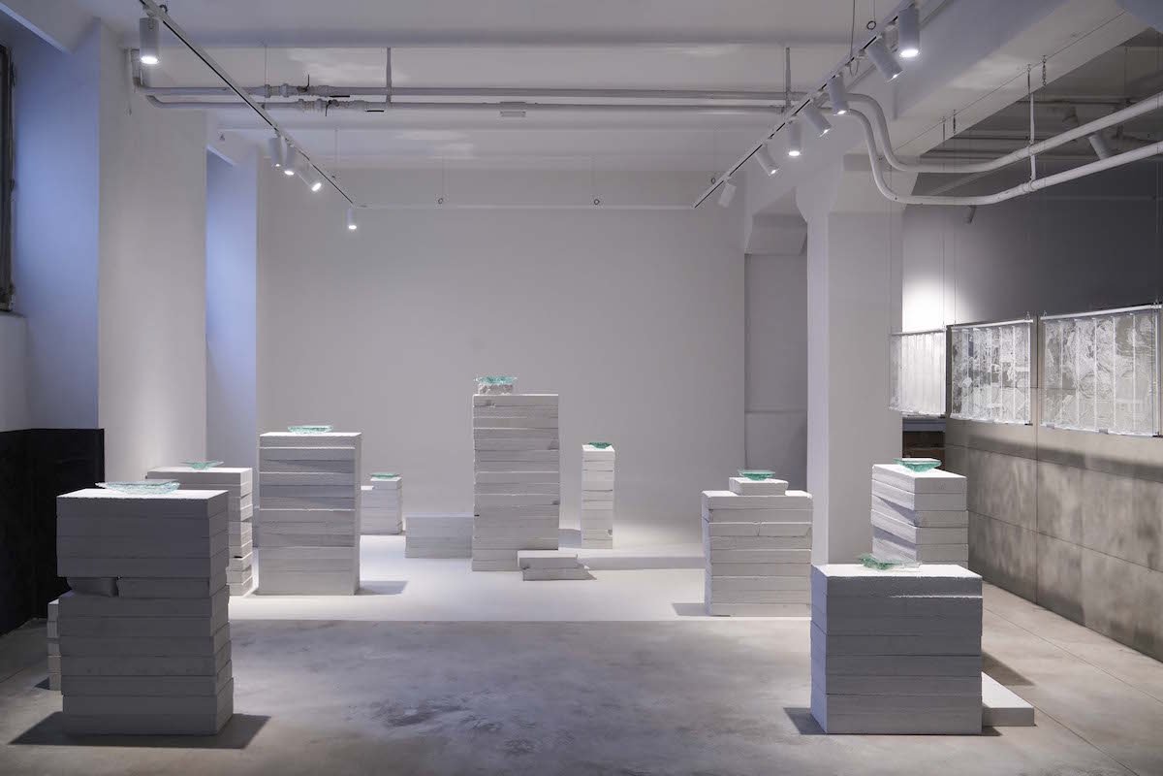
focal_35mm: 28
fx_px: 904
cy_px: 388
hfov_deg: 65.5
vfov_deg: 46.4
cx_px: 582
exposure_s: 1/25
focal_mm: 28
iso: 500
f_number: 7.1
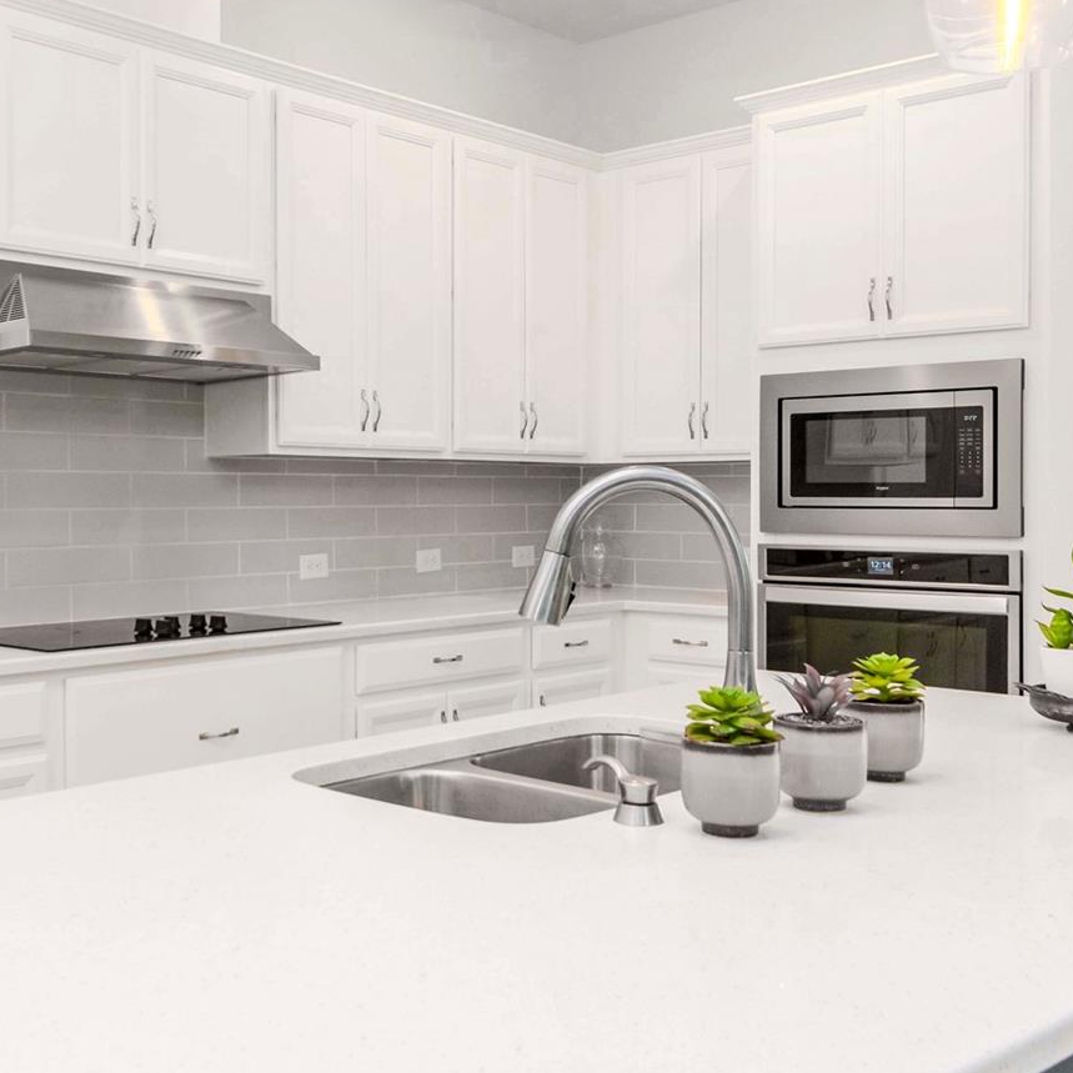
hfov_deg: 43.0
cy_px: 547
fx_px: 1333
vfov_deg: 43.9
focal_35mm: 38
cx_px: 329
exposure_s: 1/60
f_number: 10
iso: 800
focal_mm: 16
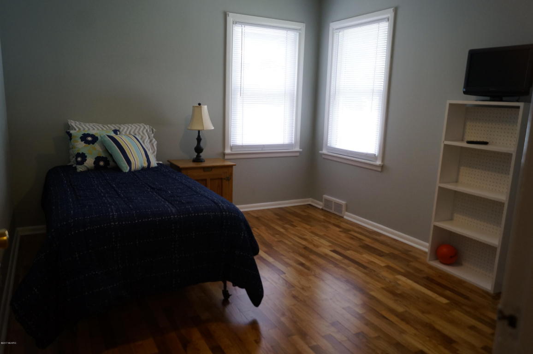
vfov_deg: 47.8
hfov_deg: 67.4
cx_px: 266
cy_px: 177
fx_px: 399
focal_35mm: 27
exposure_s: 1/60
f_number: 4
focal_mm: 18
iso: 640
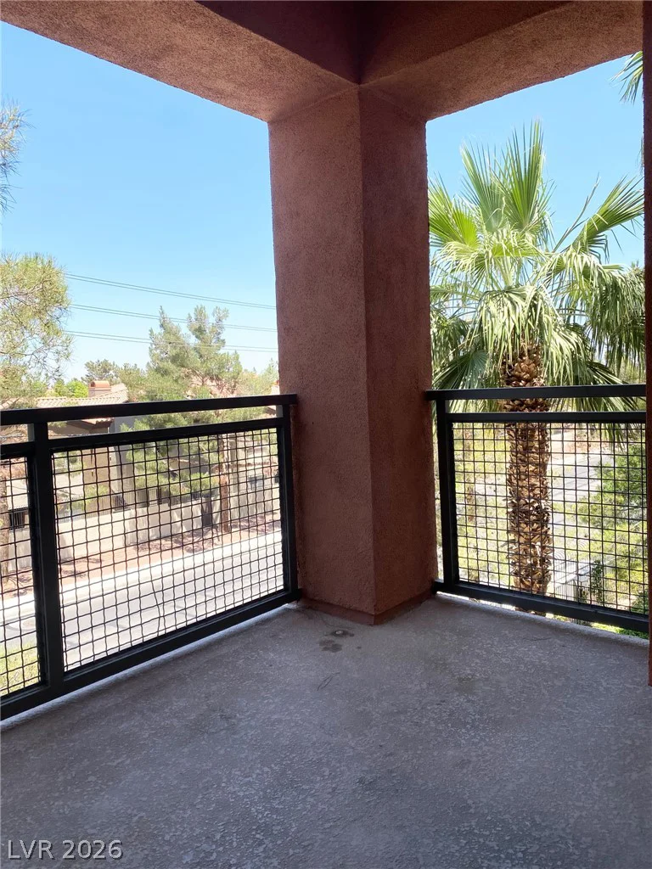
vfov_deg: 67.3
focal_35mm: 26
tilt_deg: -2.8
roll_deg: +1.1
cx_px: 326
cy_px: 434
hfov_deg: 53.1
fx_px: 653
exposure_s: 1/1245
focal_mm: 4.25
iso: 32
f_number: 1.8
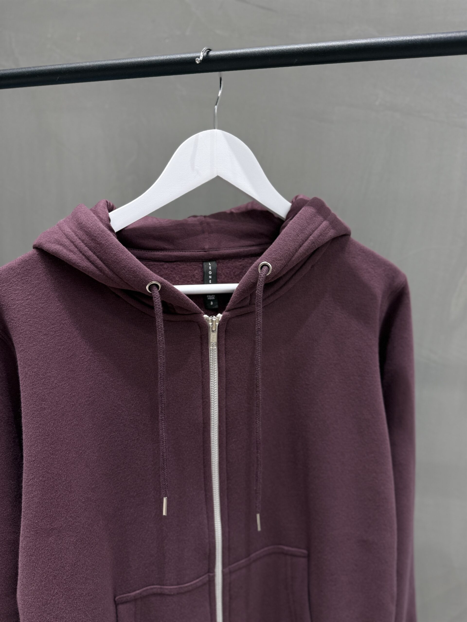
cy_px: 311
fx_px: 432
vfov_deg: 71.6
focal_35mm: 24
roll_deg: -0.6
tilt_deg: -10.5
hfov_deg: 56.8
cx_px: 234
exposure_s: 1/100
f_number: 1.78
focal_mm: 6.76
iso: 50
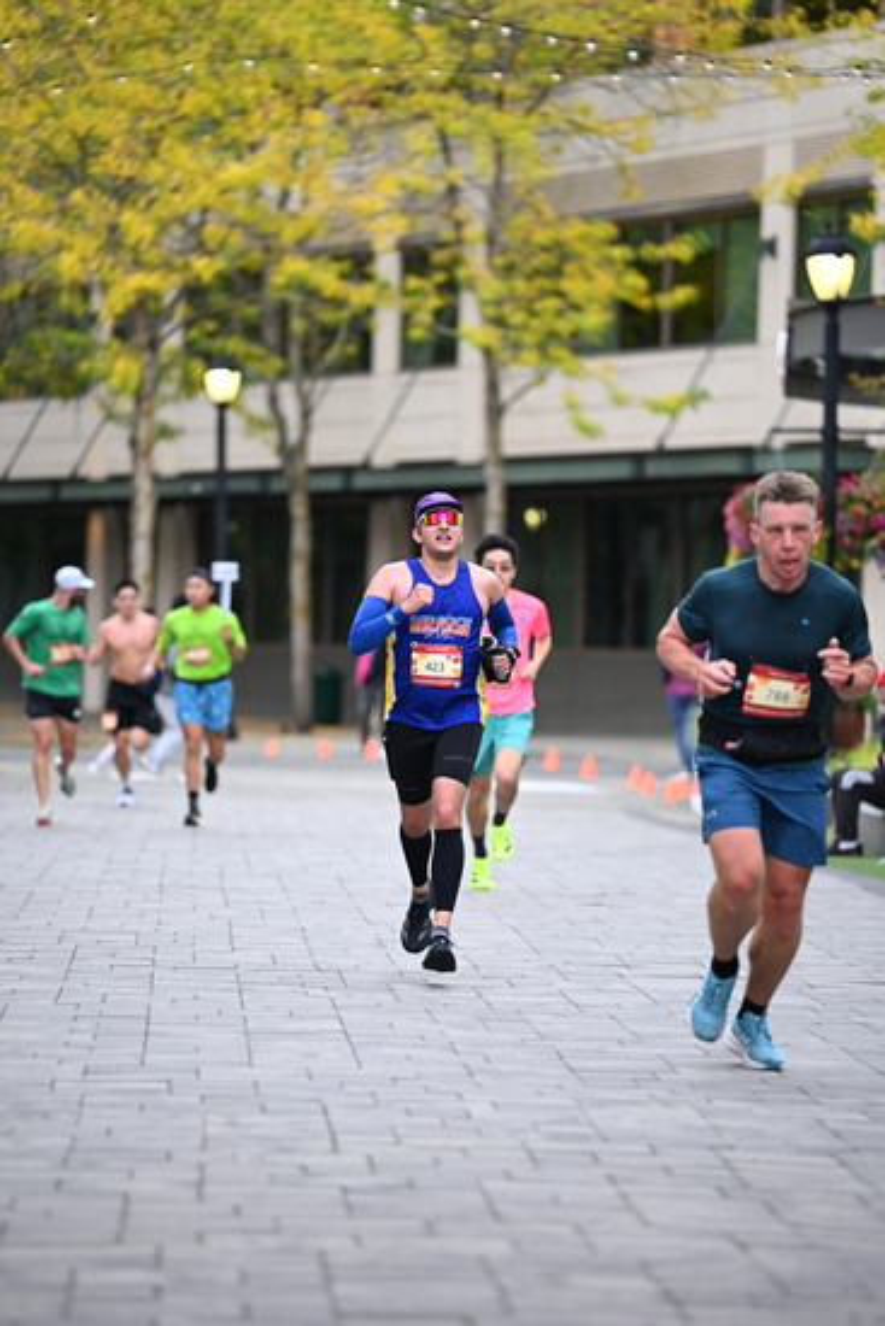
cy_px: 663
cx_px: 442
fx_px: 6449
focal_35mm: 175
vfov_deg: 11.7
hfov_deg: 7.9
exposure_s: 1/1600
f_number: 2.8
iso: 1000
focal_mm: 175
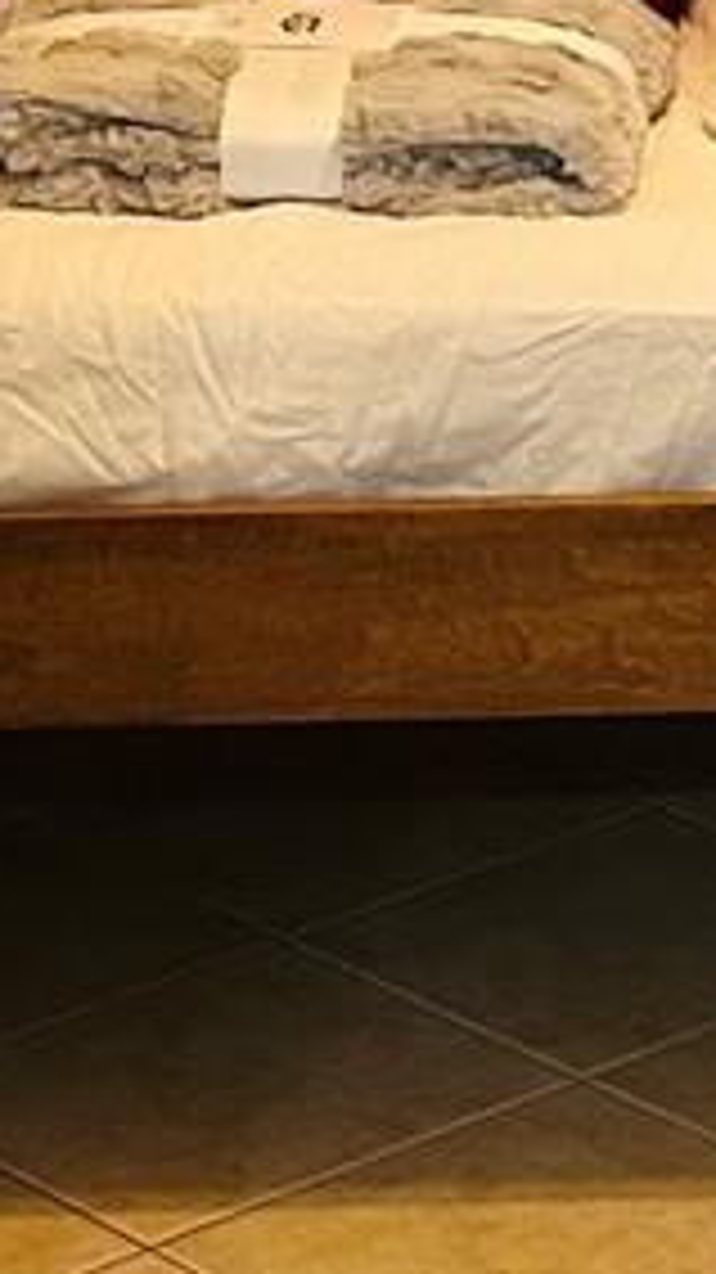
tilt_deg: -9.0
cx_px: 1279
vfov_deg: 13.0
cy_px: -387
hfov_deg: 7.4
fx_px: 5405
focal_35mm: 160
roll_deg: +0.5
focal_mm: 5.7
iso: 250
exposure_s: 1/60
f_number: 1.5
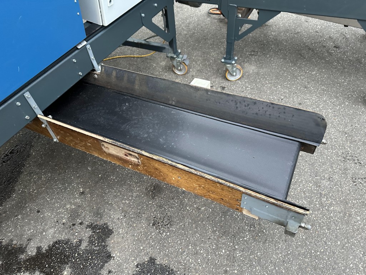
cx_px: 183
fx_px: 254
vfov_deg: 56.8
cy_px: 138
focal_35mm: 24
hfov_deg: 71.6
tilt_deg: -48.0
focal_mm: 6.86
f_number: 1.78
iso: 640
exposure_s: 1/50
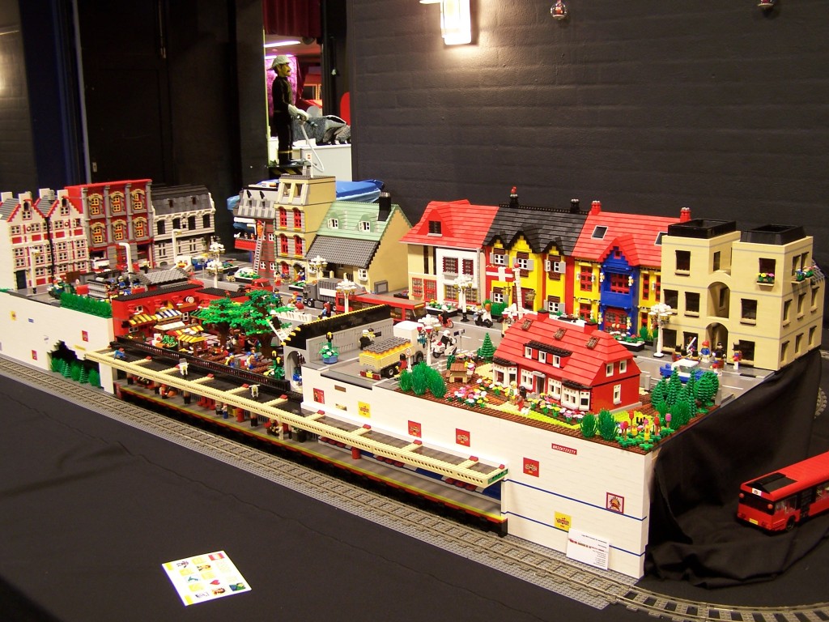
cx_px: 414
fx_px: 910
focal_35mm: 38
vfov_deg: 37.7
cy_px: 311
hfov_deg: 49.0
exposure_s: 1/2
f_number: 2.8
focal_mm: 6.3
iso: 80
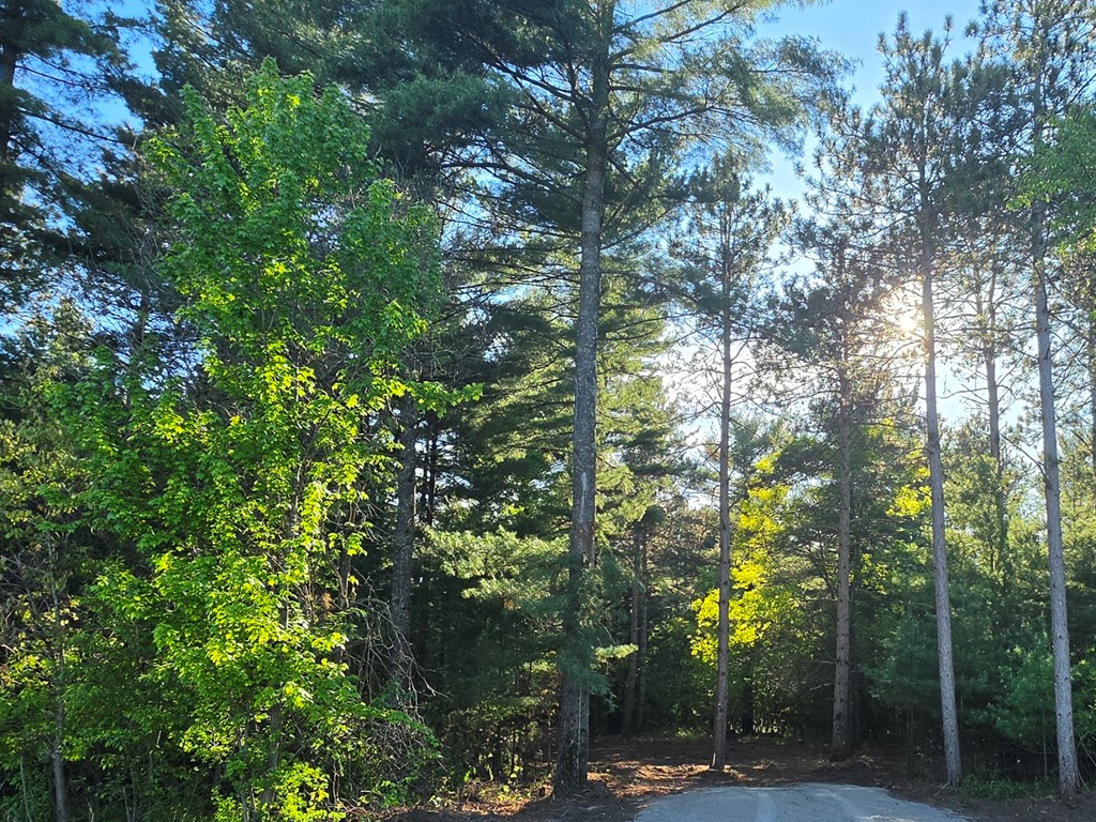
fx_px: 823
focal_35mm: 26
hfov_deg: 64.2
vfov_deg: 51.5
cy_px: 584
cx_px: 789
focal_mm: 2.2
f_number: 1.9
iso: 32
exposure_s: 1/758
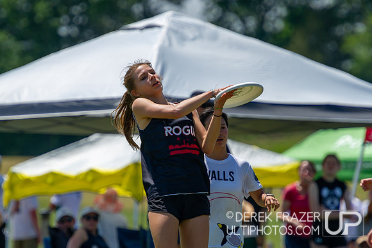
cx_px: 151
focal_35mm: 497
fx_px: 5135
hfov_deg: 4.1
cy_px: 139
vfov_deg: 2.8
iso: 200
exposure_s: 1/2000
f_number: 4
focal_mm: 260
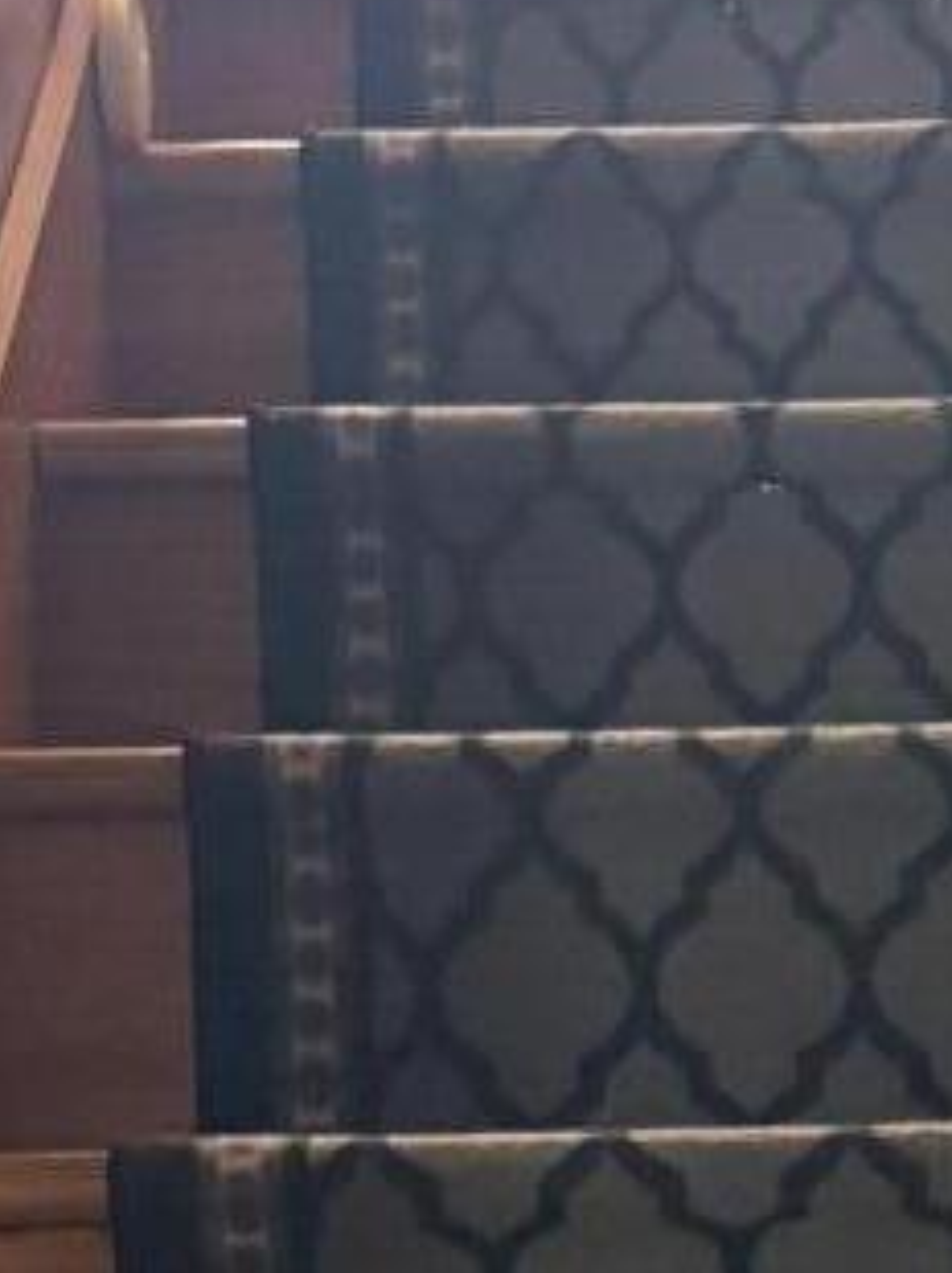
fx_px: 5692
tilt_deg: +5.5
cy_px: 1347
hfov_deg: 9.5
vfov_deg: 12.6
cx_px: 903
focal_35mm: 155
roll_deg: +0.6
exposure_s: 1/30
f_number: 1.78
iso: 800
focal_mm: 6.76
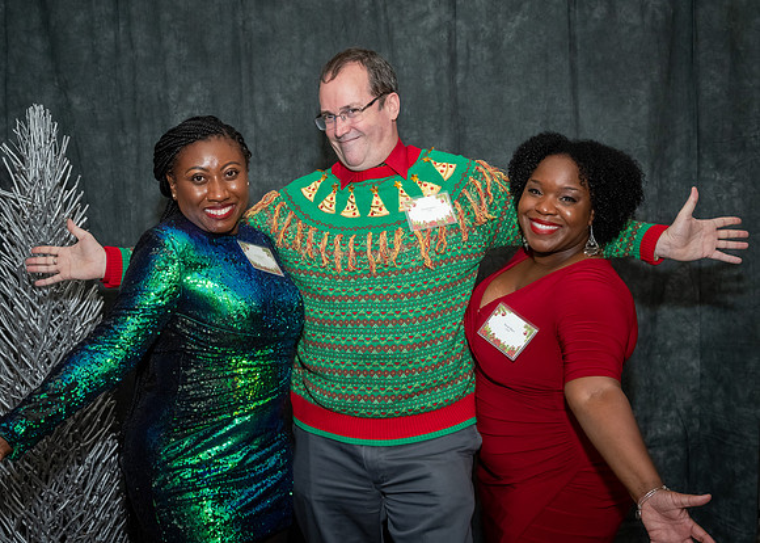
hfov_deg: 43.9
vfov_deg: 32.2
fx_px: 940
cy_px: 263
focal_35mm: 44
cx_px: 334
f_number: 6.3
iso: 500
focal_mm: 26
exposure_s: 1/250
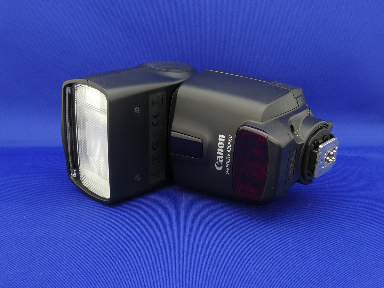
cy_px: 144
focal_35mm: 40
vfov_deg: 36.0
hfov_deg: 46.8
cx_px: 192
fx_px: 444
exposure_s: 1
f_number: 7.1
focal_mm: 7.2
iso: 100
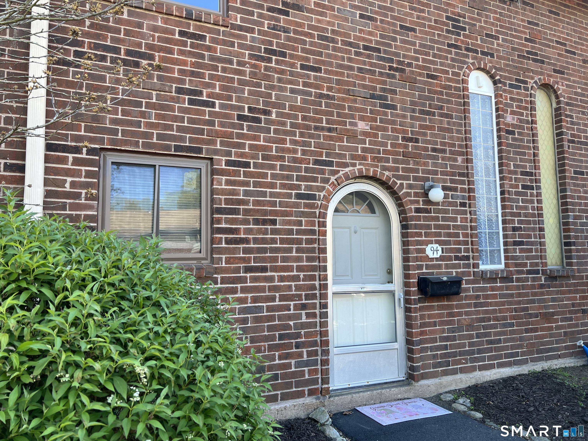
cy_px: 220
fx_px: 442
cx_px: 294
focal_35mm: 26
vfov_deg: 53.1
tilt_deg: +5.9
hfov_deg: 67.3
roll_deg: +1.1
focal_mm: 5.7
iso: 40
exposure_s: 1/222
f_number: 1.5
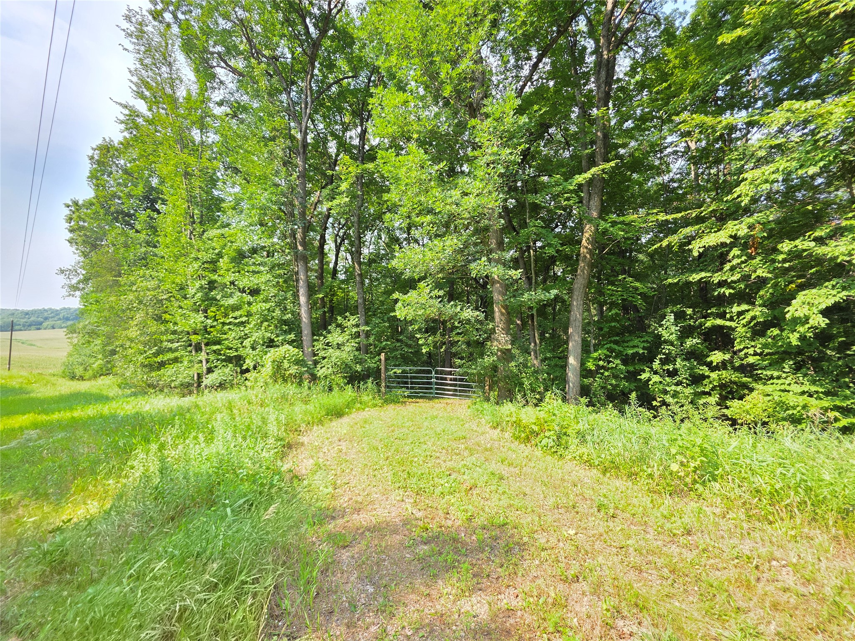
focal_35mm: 13
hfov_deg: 106.2
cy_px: 320
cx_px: 428
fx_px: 321
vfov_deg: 89.9
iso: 40
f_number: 1.9
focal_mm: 2.2
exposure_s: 1/355
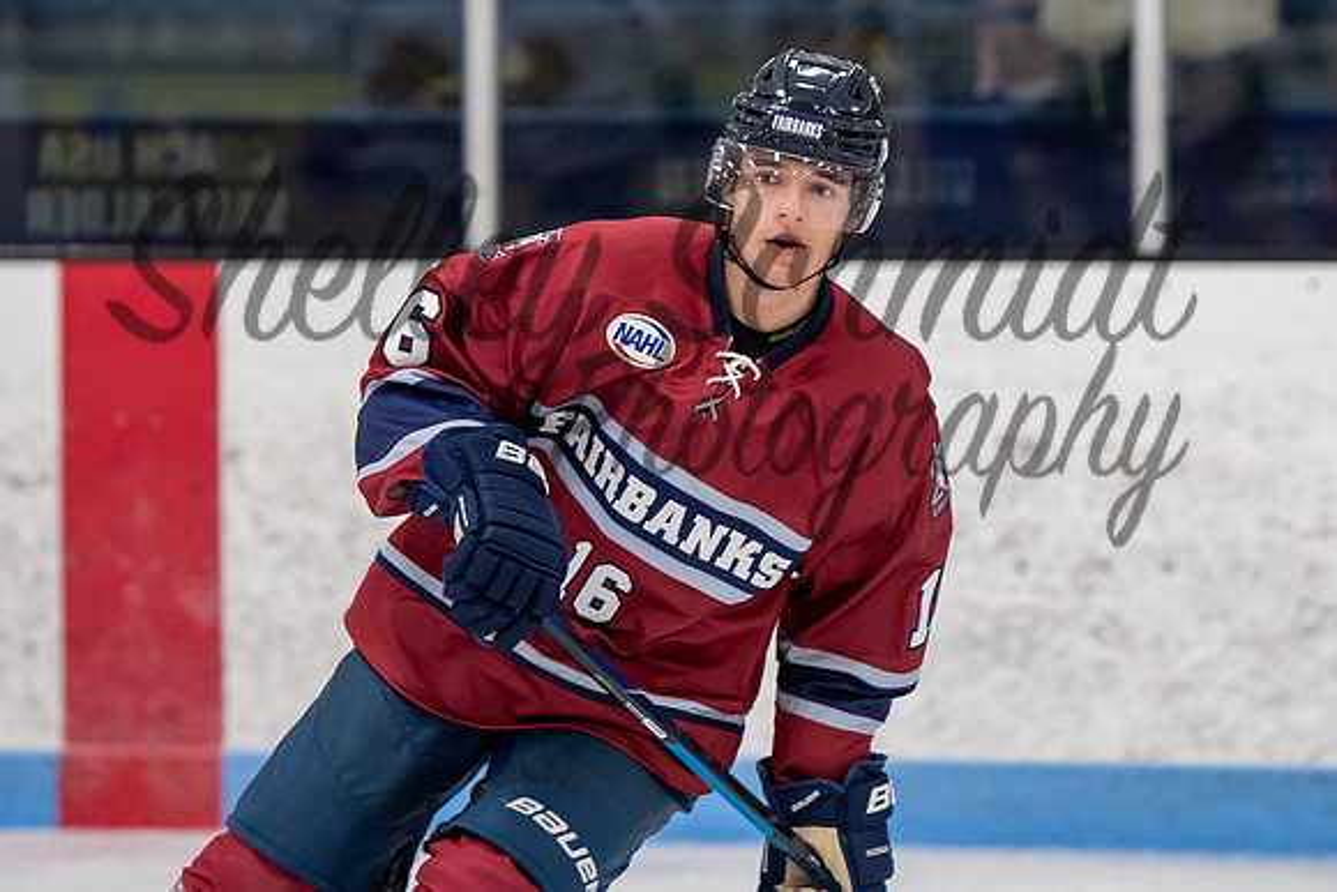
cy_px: 243
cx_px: 745
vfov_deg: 3.0
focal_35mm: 460
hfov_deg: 4.5
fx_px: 17075
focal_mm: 200
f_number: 3.2
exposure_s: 1/500
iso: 800
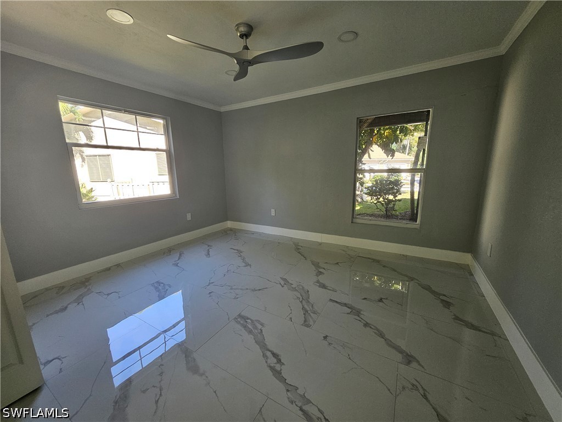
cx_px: 281
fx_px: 211
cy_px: 211
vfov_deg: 89.9
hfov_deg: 106.2
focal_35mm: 13
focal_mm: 1.74
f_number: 2.2
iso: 50
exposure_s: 1/60
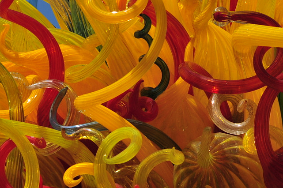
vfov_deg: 7.5
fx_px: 1429
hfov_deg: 11.3
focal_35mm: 182
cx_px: 200
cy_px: 0
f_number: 8
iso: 200
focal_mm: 38
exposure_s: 1/1250
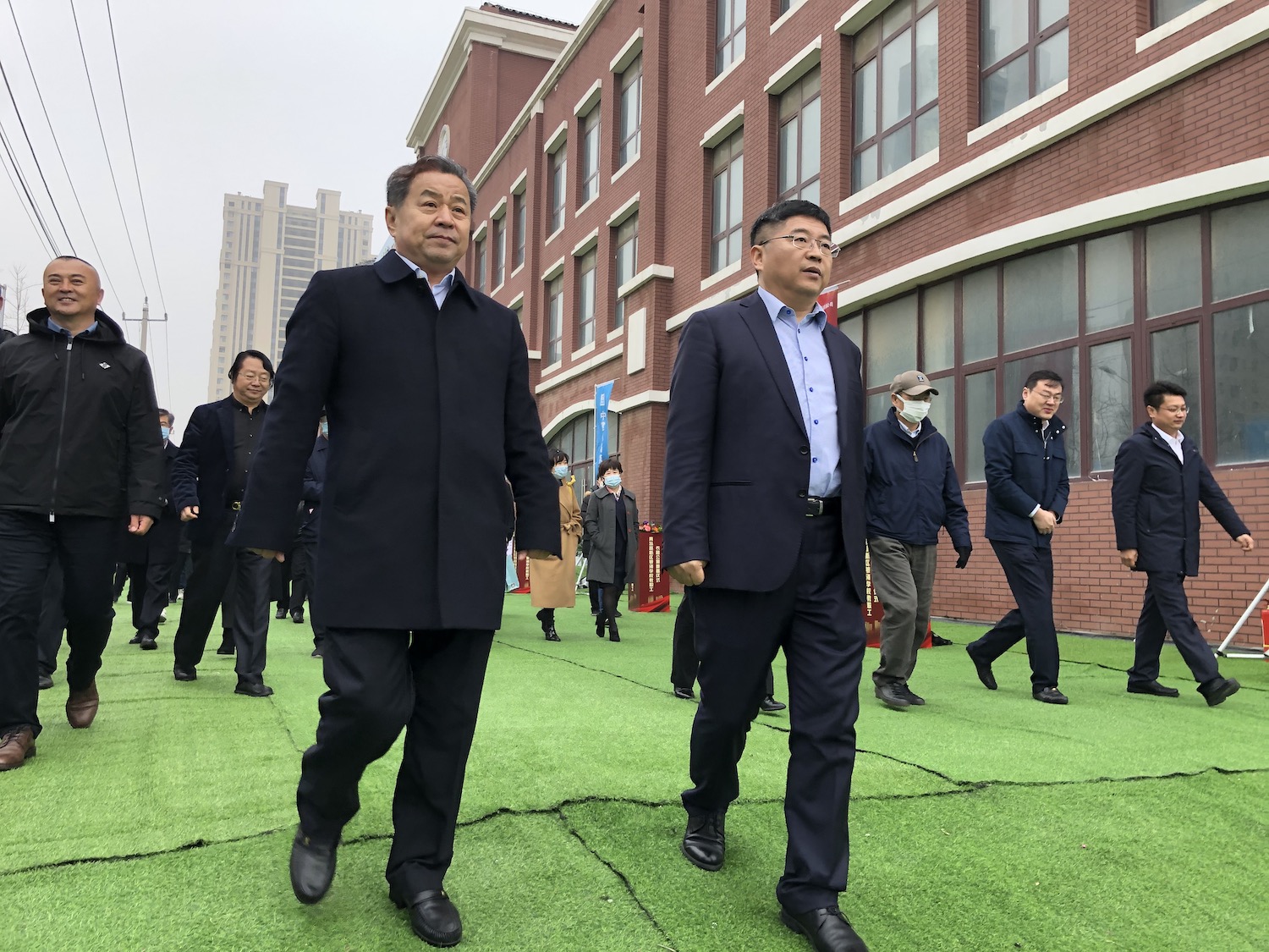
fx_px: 1026
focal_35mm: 28
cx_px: 634
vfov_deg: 49.7
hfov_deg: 63.4
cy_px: 476
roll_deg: -0.2
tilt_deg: +5.1
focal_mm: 4
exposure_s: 1/120
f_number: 1.8
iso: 40
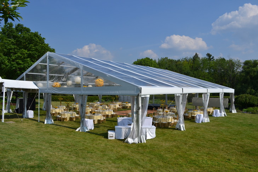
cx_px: 129
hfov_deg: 67.4
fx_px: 193
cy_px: 86
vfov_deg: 47.9
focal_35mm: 27
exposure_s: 1/320
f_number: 9
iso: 100
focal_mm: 18
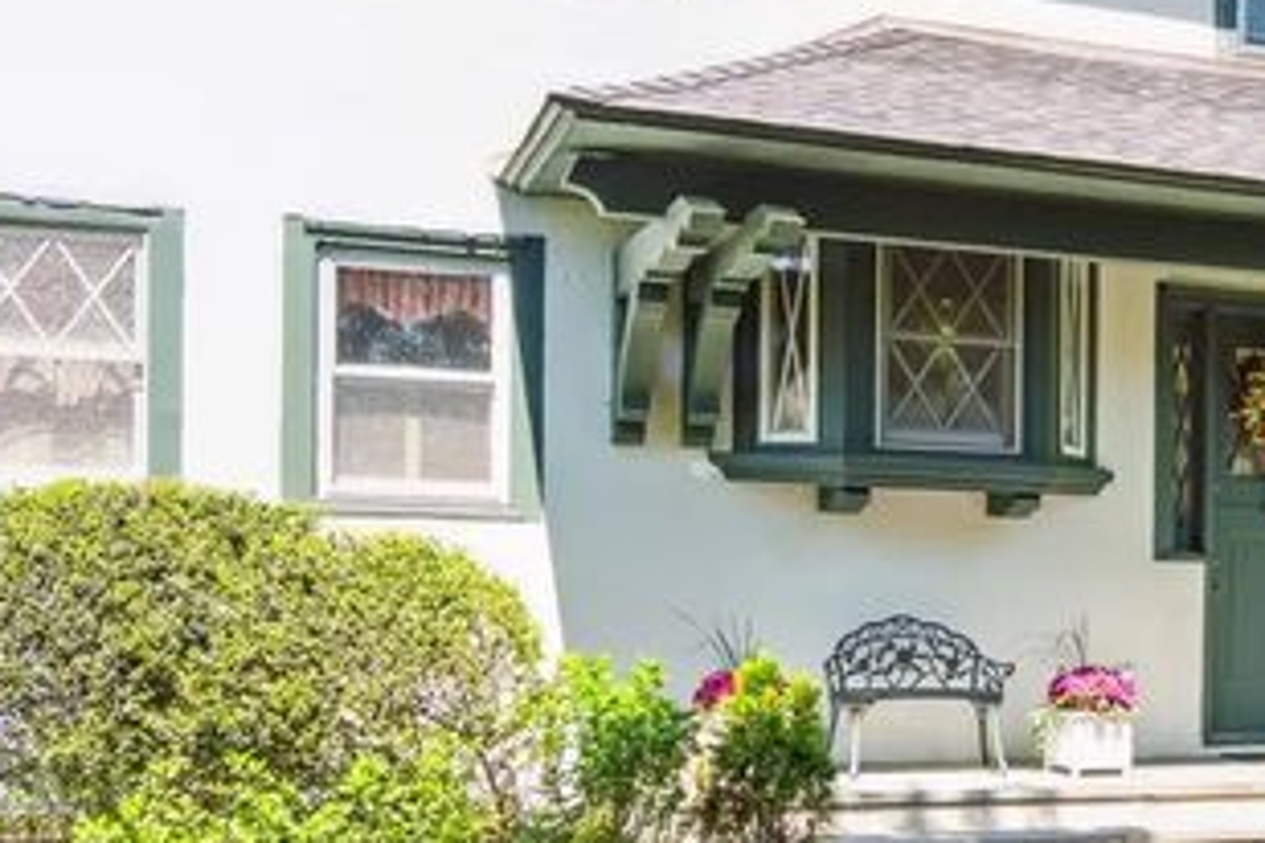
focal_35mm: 53
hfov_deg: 36.0
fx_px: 1862
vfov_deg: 25.5
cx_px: 1056
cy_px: 419
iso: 160
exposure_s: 1/250
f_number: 4.5
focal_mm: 16
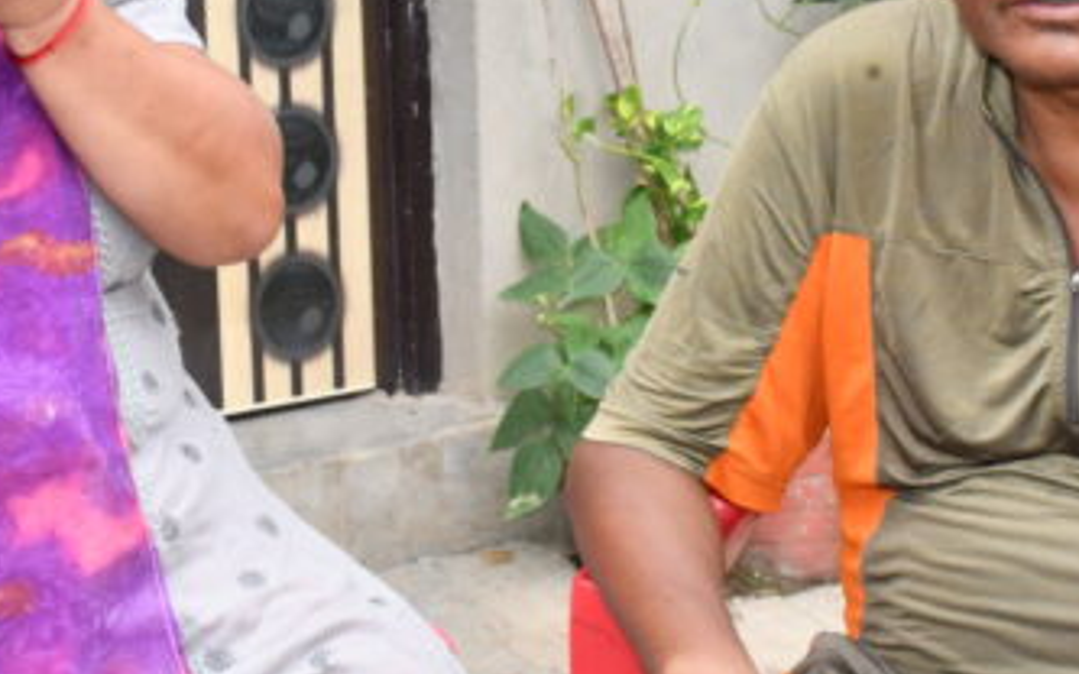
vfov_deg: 13.9
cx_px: 522
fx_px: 2764
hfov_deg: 22.1
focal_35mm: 94
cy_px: 240
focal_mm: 27
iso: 1250
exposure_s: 1/60
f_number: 4
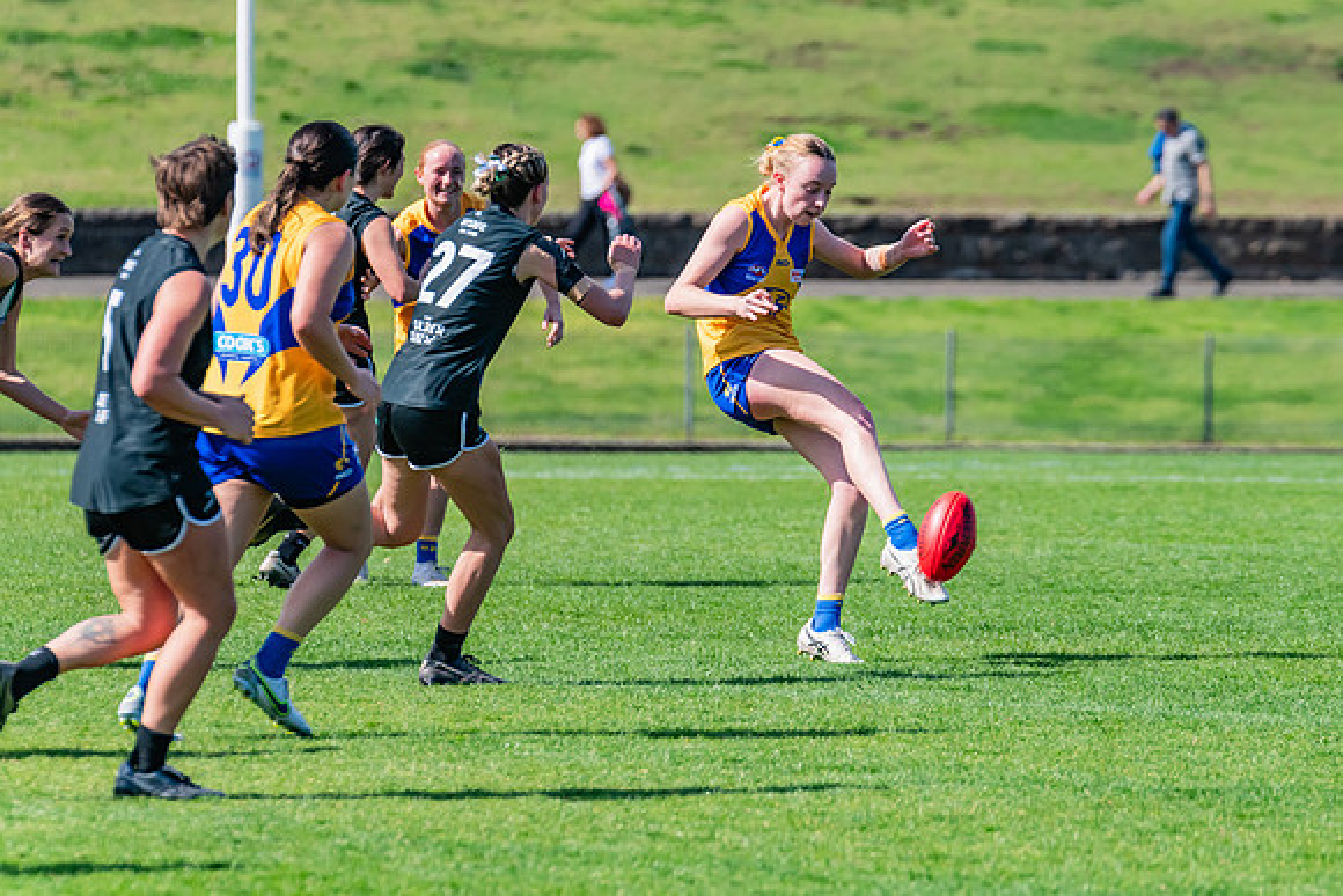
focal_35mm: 456
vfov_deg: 3.0
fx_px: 17004
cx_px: 798
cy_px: 370
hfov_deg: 4.5
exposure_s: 1/1600
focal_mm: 380
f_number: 8
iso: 800
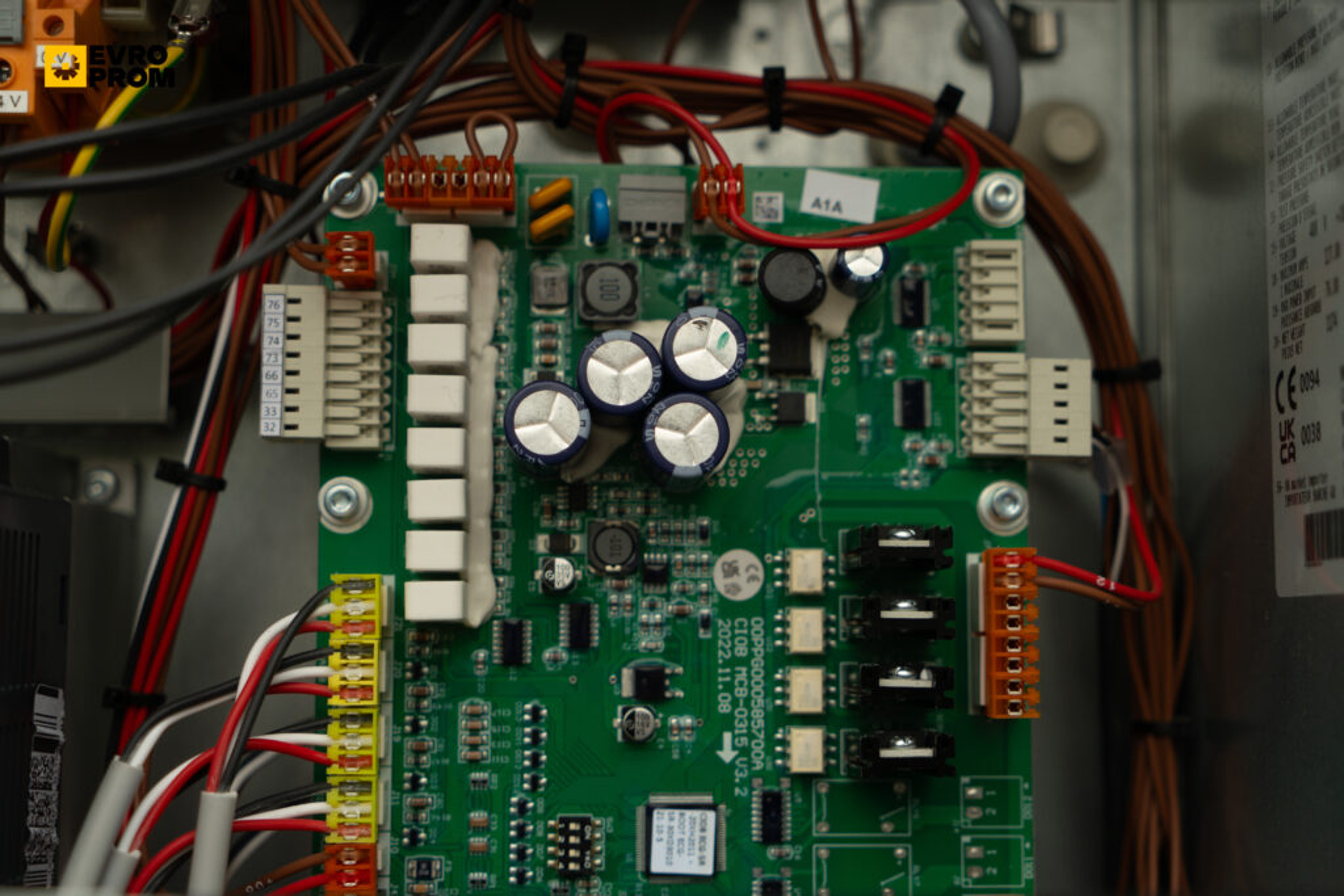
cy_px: 448
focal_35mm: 52
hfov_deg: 38.2
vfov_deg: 26.0
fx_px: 1941
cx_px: 672
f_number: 4
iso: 160
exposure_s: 1/80
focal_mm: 52
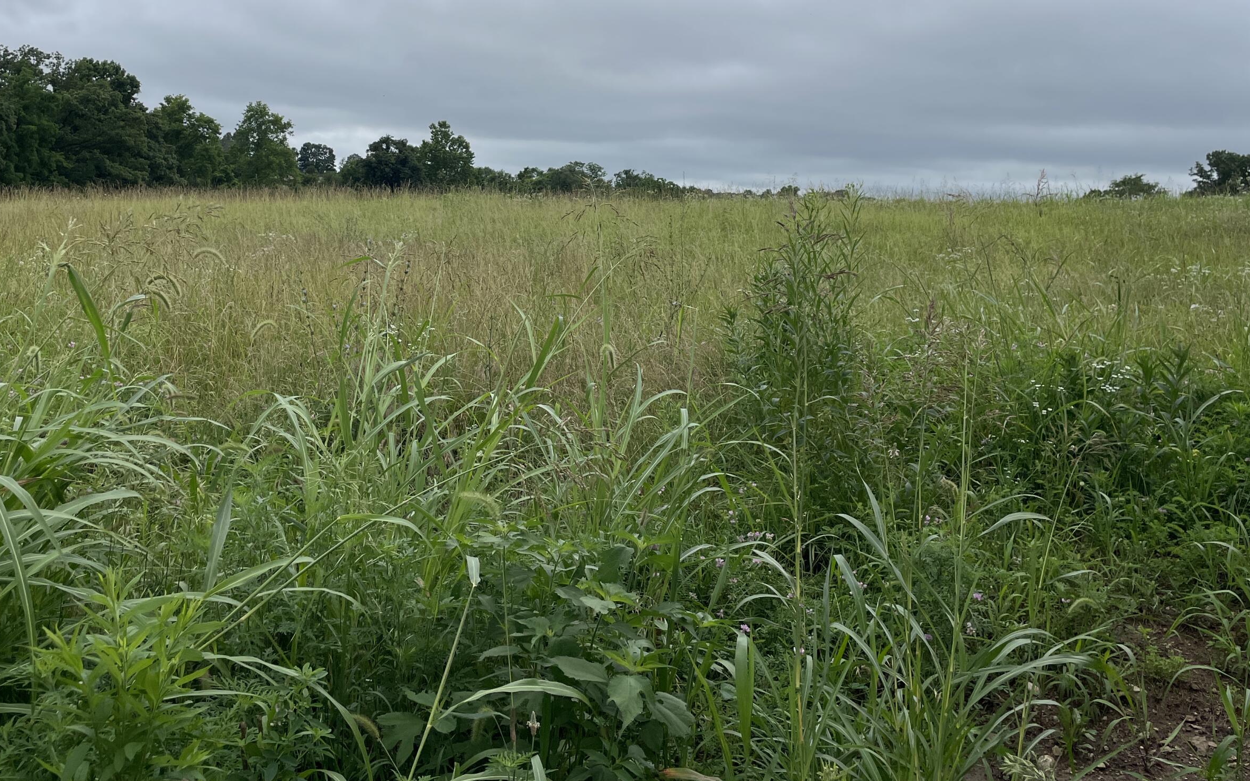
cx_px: 541
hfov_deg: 55.1
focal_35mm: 35
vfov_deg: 35.6
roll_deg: -2.7
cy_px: 206
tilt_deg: +0.4
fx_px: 1192
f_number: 1.6
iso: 32
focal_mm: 4.2
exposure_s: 1/4292
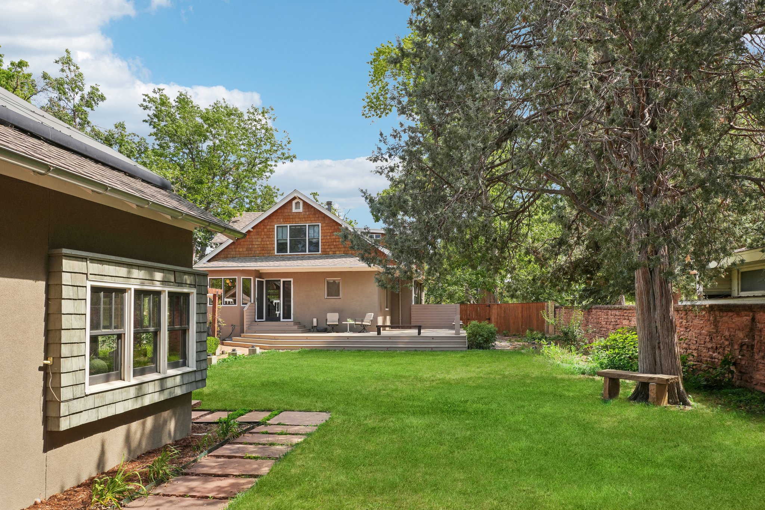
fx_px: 478
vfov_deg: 56.1
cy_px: 255
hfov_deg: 77.3
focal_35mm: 22
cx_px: 382
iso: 100
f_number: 8
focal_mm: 15
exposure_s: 1/200
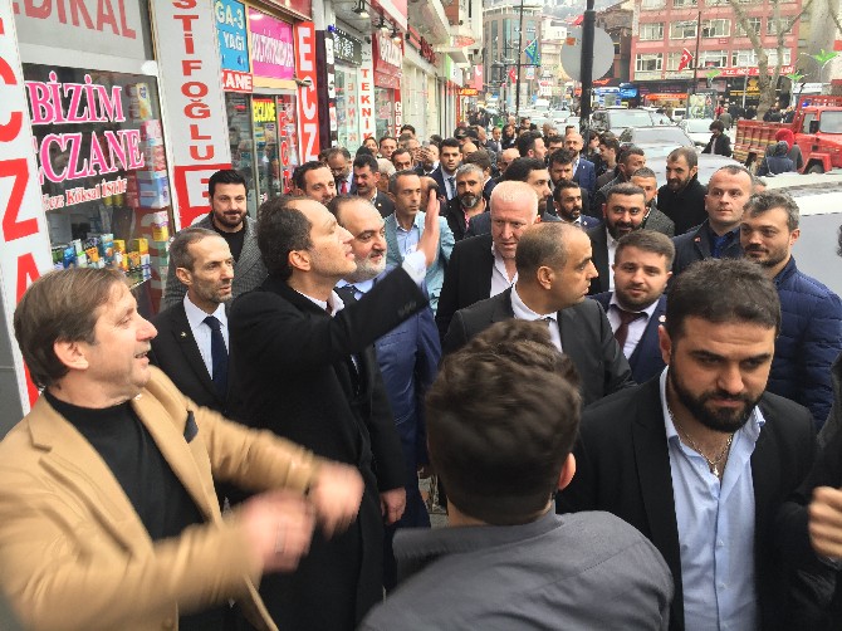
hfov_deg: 61.7
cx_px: 421
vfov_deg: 48.2
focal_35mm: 29
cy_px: 316
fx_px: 705
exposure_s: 1/50
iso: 32
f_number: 2.2
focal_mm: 4.15
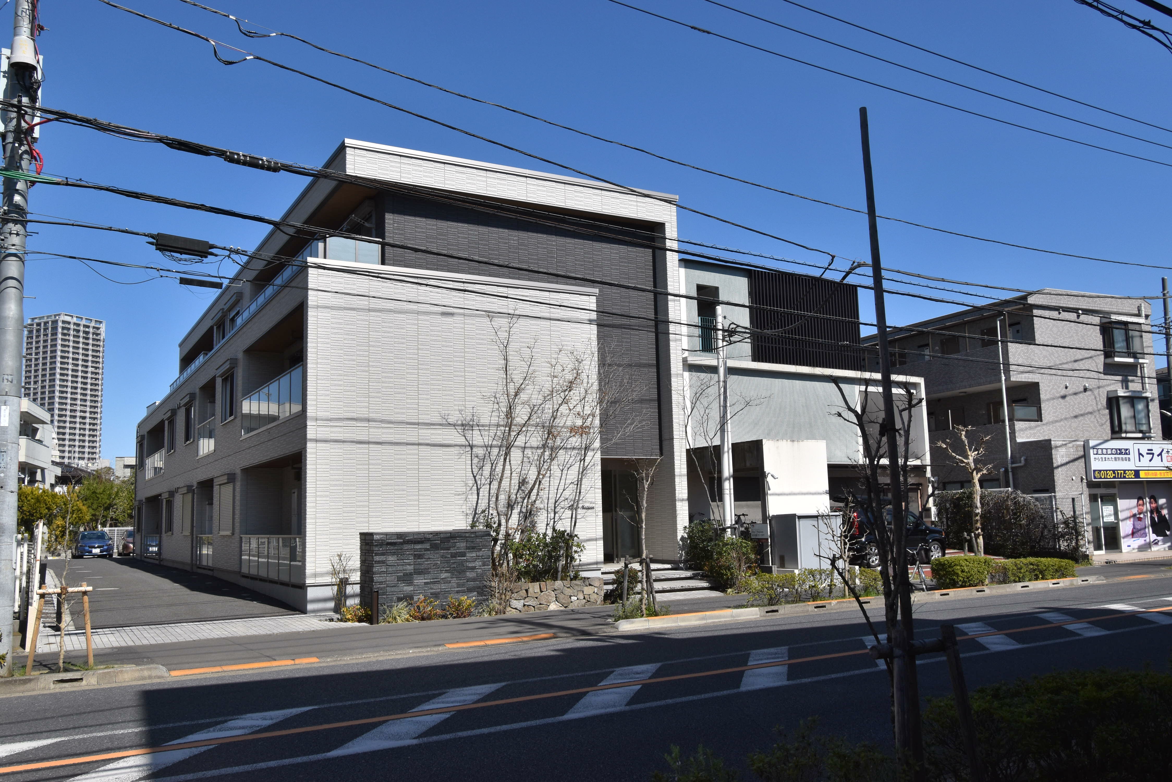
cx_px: 586
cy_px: 391
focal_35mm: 30
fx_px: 977
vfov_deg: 43.6
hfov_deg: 61.9
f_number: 11
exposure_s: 1/500
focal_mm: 20
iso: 200
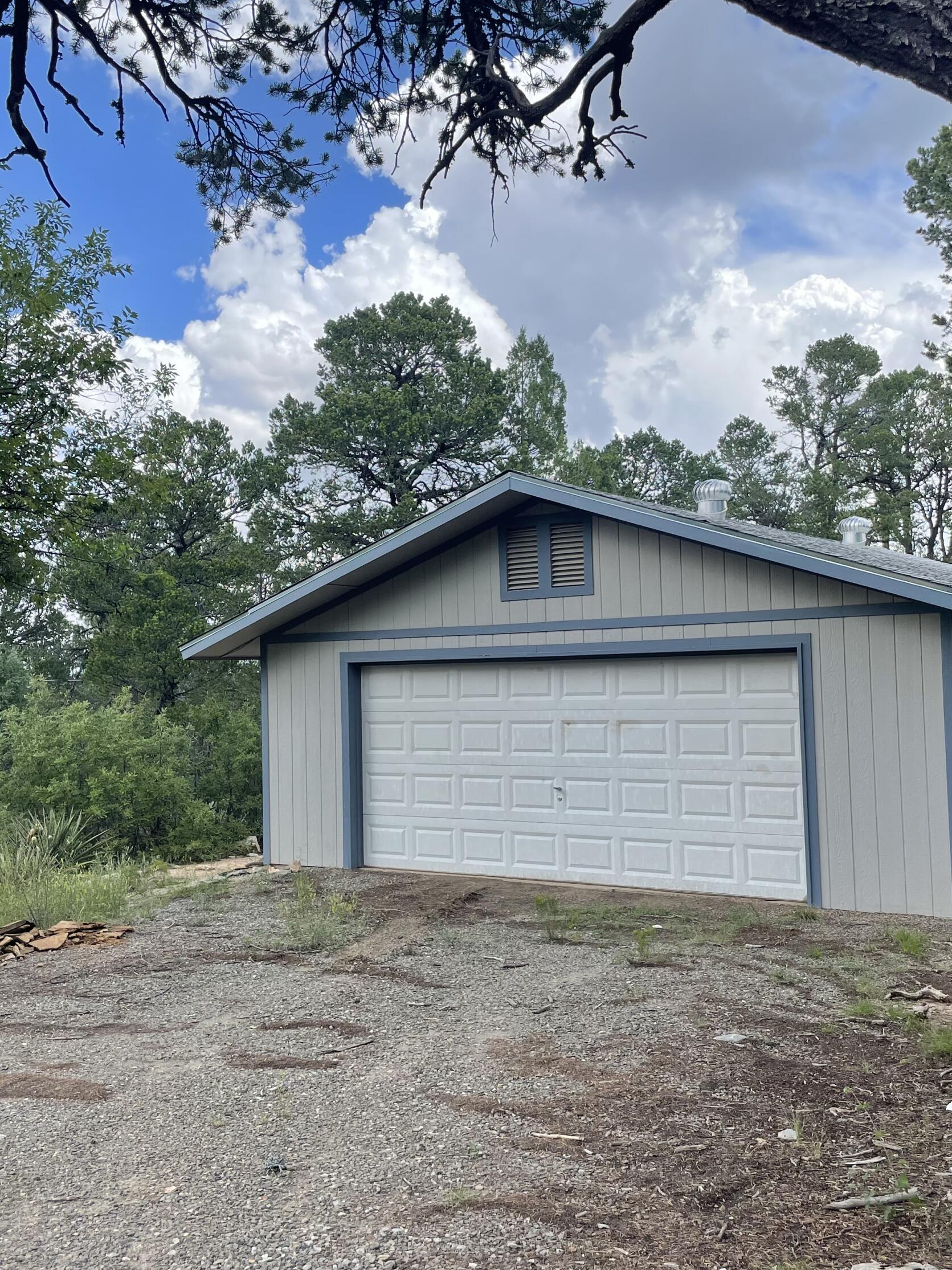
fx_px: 1284
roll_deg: +1.9
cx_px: 499
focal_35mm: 35
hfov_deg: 40.7
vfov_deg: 52.6
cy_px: 638
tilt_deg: +2.8
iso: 32
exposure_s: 1/1595
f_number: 1.6
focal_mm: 4.2
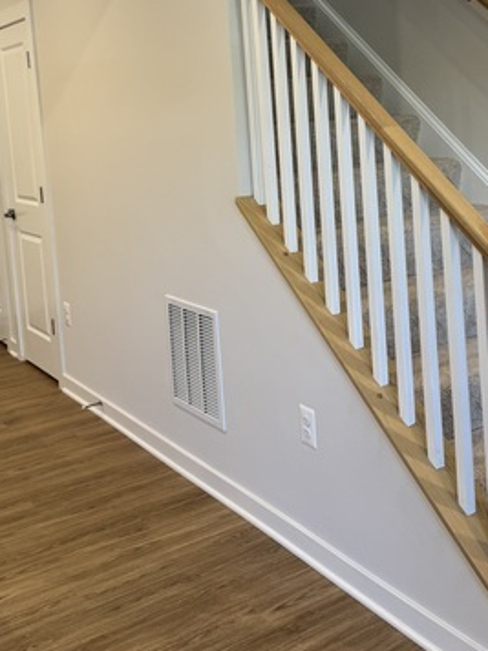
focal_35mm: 45
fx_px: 846
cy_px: 164
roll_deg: +4.1
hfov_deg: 31.9
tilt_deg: -4.3
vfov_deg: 40.9
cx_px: 329
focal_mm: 6.76
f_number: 1.78
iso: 100
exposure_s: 1/120
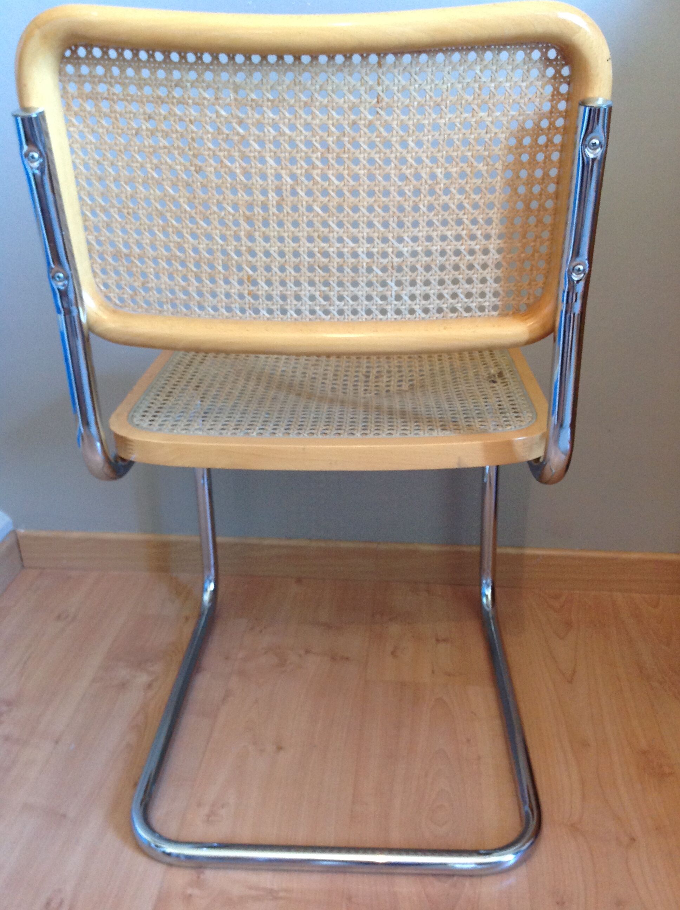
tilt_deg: -23.5
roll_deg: +2.2
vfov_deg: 52.7
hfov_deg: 40.6
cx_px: 340
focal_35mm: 35
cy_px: 455
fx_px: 919
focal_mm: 4.28
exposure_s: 1/15
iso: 160
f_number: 2.4
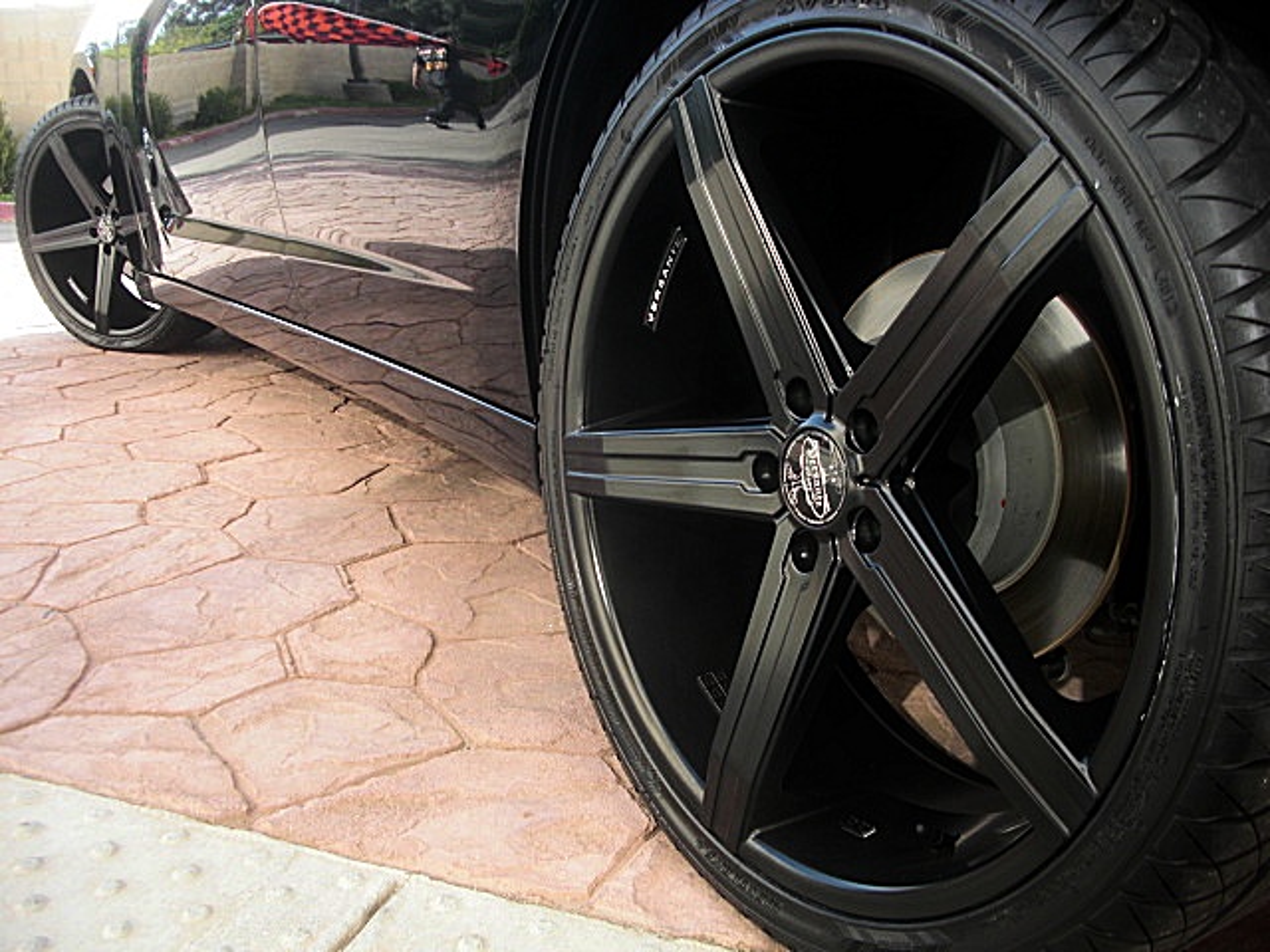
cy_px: 476
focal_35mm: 36
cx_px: 635
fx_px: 1321
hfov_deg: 51.4
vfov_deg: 39.7
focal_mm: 6.3
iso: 50
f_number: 2.8
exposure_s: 1/125
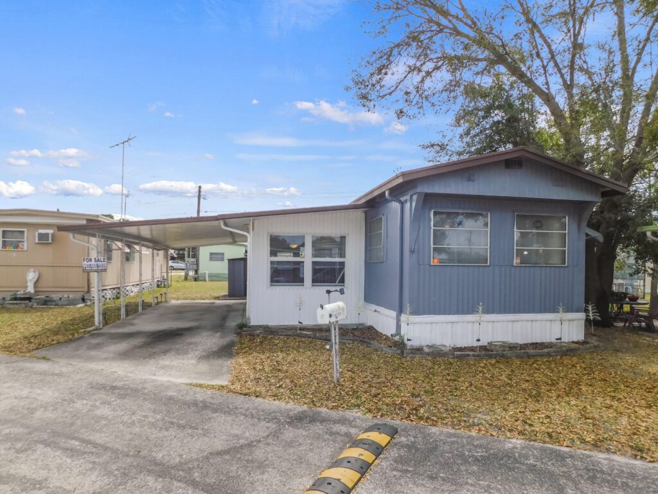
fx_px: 437
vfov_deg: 58.9
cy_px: 247
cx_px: 329
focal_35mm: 23
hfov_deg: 73.9
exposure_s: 1/400
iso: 125
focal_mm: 4
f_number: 6
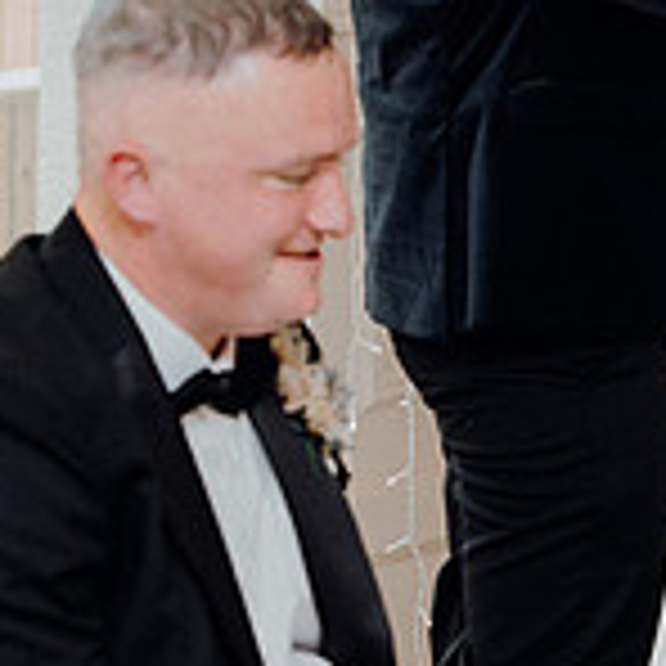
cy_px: 2
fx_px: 5072
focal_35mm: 233
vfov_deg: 7.5
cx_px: 1022
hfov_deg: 7.4
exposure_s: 1/160
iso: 640
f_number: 3.5
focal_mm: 70
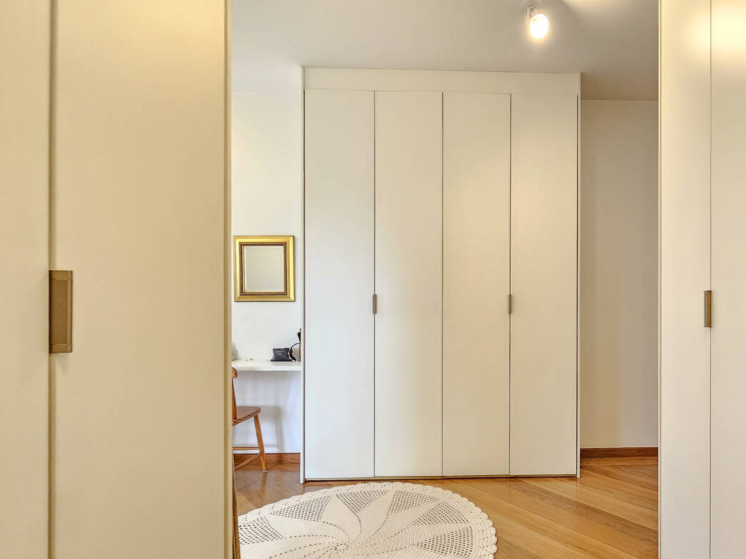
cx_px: 515
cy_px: 310
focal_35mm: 18
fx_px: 388
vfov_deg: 71.4
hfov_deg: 83.8
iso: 200
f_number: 2.2
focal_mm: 2.2
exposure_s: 1/60
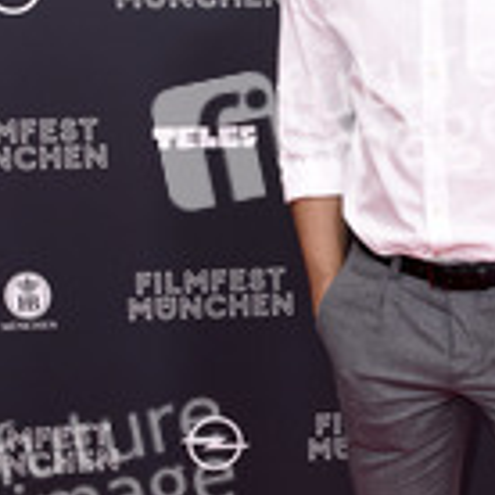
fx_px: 1796
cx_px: 441
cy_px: 305
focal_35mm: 111
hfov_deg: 15.5
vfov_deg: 15.7
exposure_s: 1/100
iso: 500
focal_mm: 30
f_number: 6.3
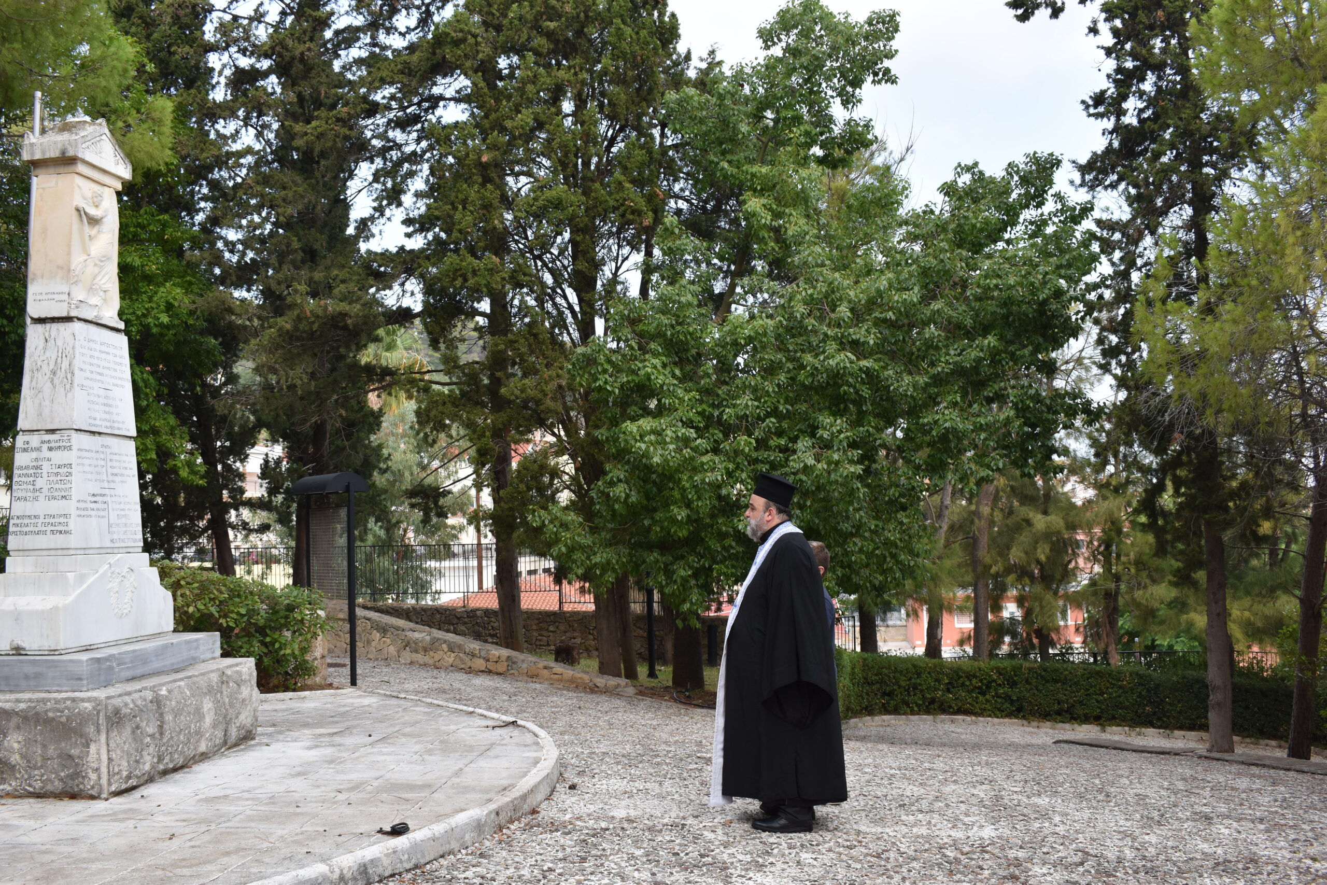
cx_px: 664
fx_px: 1327
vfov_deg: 36.9
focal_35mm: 36
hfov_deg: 53.1
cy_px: 442
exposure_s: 1/250
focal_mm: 24
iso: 200
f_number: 7.1
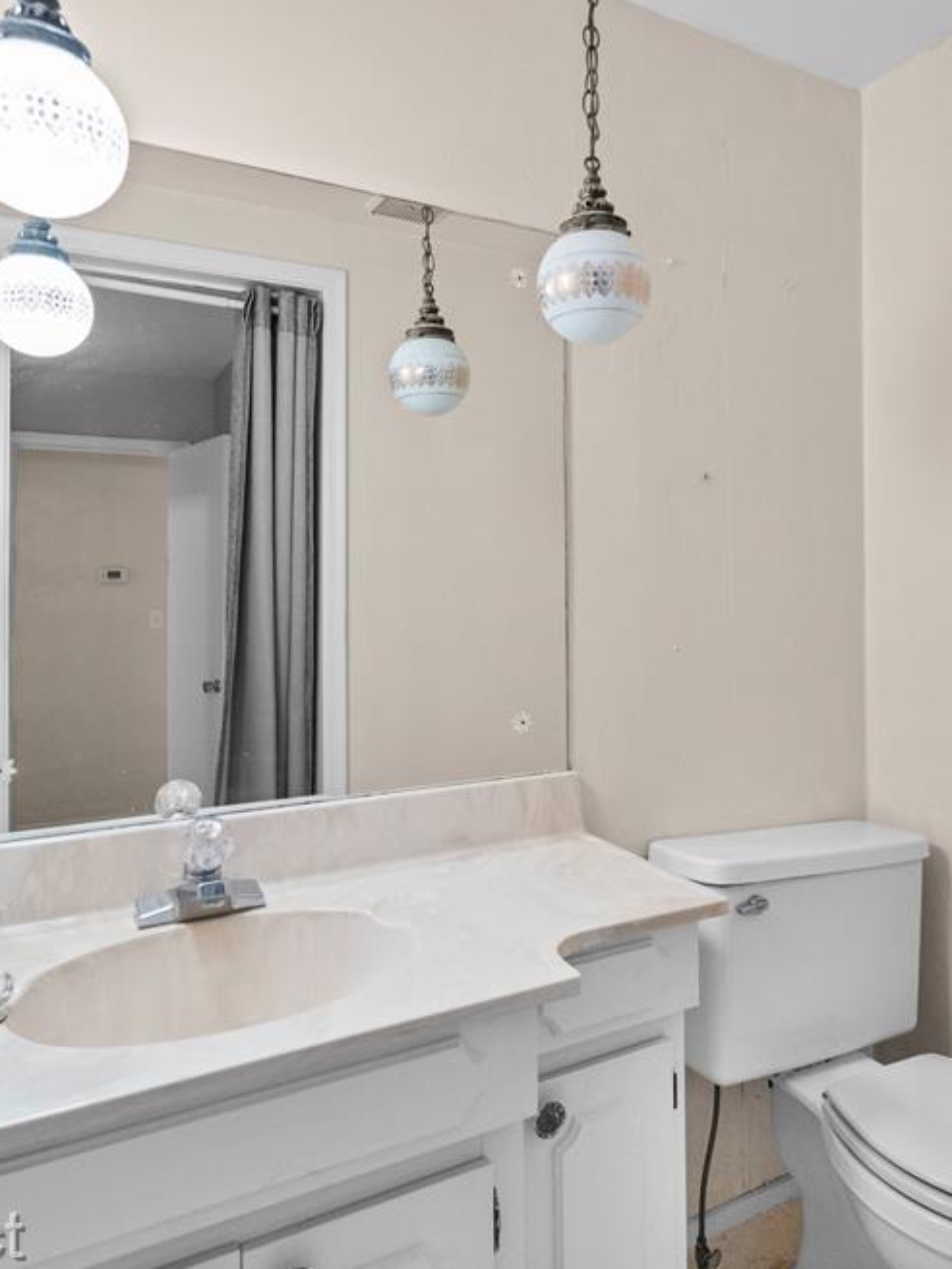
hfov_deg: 55.2
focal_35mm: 25
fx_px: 908
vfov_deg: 69.9
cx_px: 534
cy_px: 623
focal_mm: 16.5
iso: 6400
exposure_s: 1/80
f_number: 4
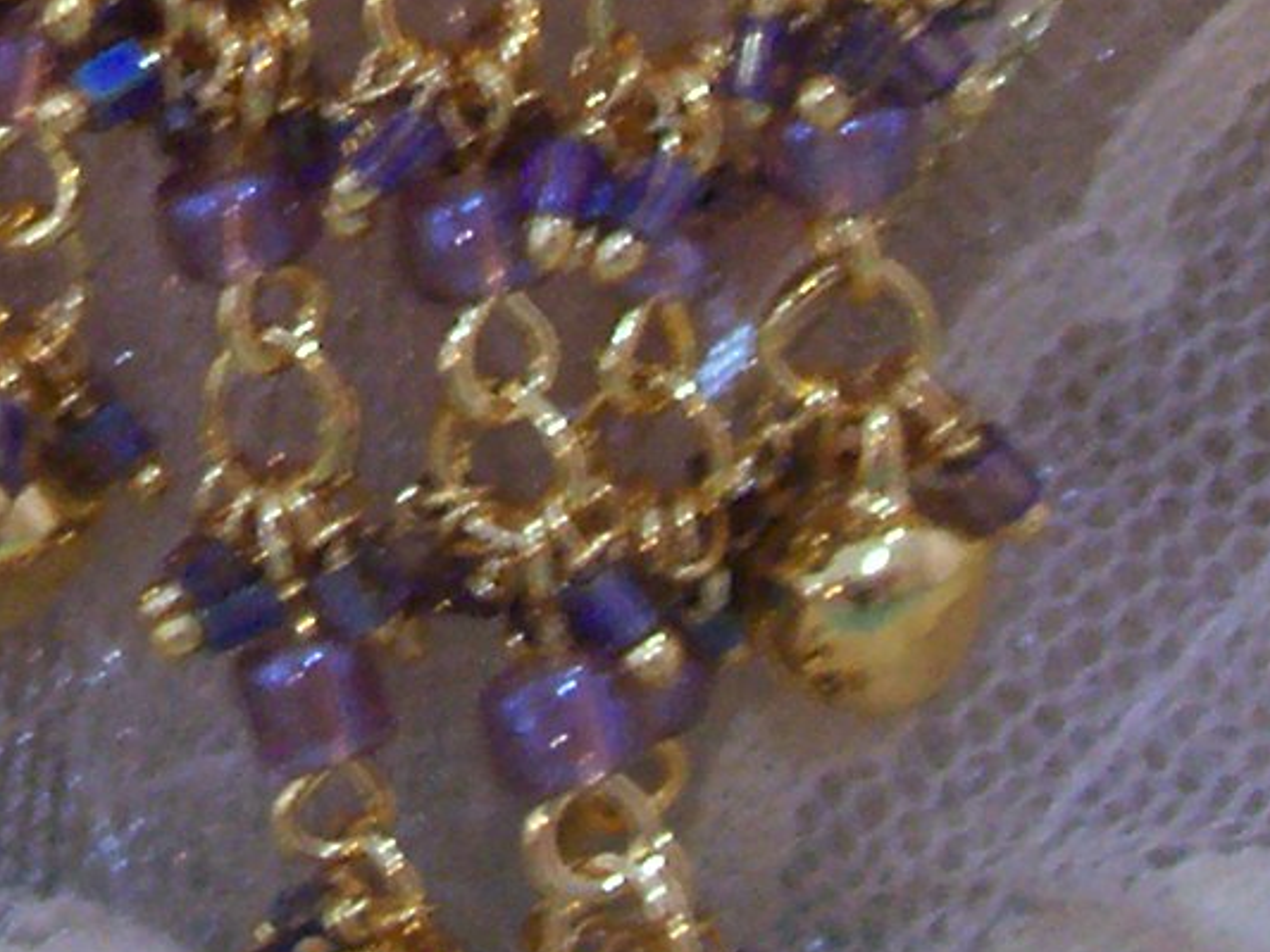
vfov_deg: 9.8
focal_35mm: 147
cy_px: -426
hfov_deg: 13.3
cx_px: 110
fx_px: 5394
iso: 160
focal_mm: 5.6
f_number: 2.7
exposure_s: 1/8
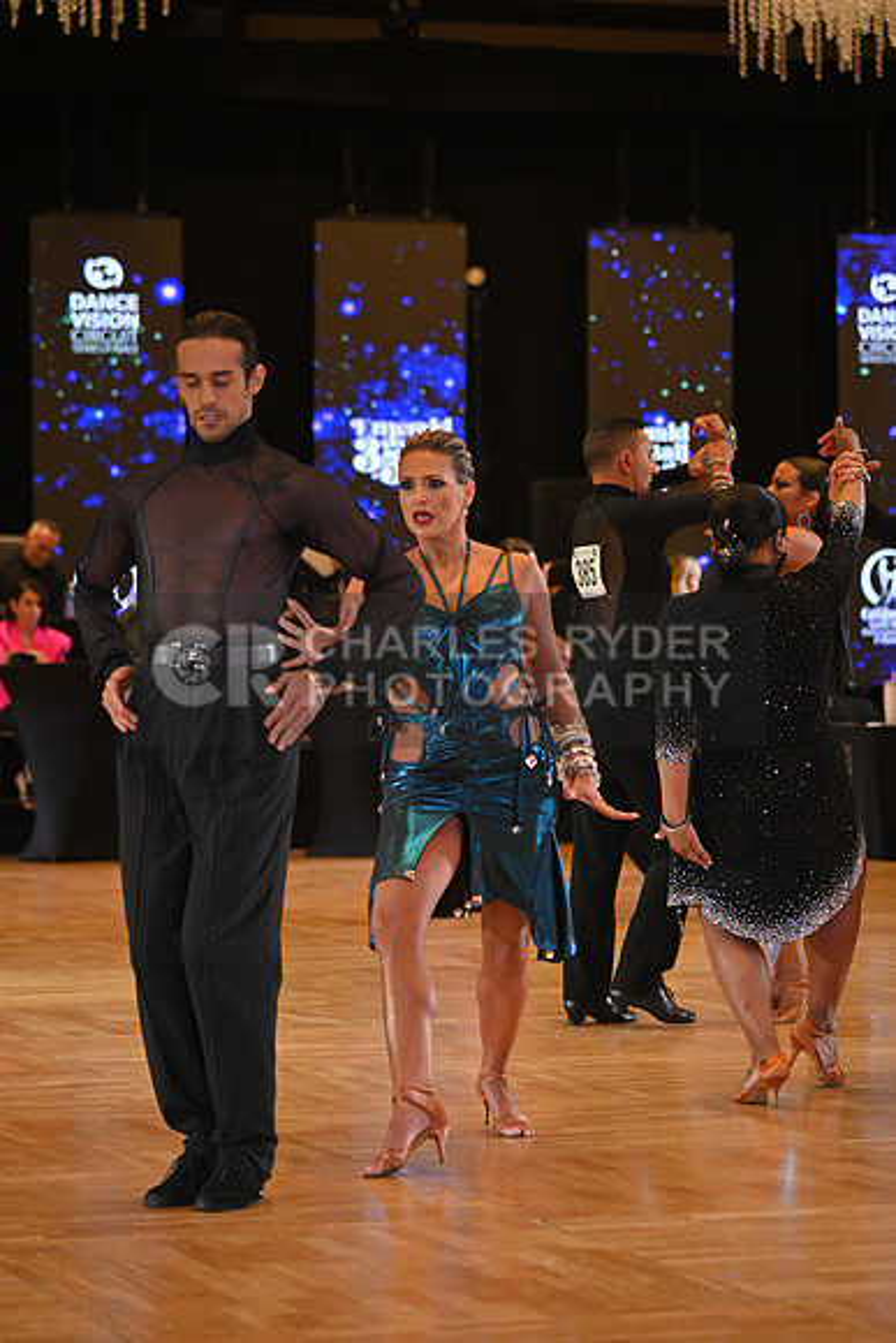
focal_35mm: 120
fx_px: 4477
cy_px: 672
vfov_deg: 17.1
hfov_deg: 11.4
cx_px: 448
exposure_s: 1/400
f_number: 4
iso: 1600
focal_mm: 120
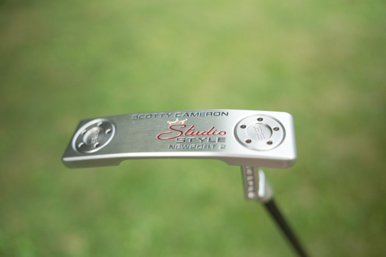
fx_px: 341
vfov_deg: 41.4
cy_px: 128
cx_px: 193
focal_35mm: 32
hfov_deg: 59.0
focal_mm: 21.2
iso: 800
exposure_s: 1/50
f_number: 1.8
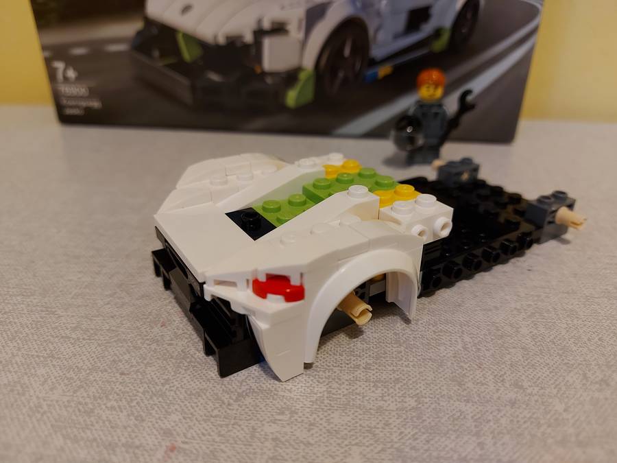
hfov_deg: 71.6
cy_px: 232
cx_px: 308
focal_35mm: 24
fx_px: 428
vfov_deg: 56.8
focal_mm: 5.23
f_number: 1.8
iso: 250
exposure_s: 1/33
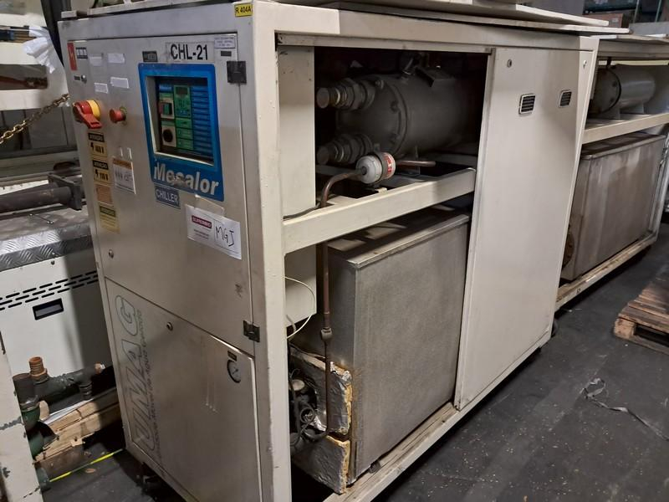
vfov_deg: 51.4
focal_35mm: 27
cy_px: 251
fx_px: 522
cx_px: 334
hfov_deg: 65.3
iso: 1000
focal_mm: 4
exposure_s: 1/20
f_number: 1.8
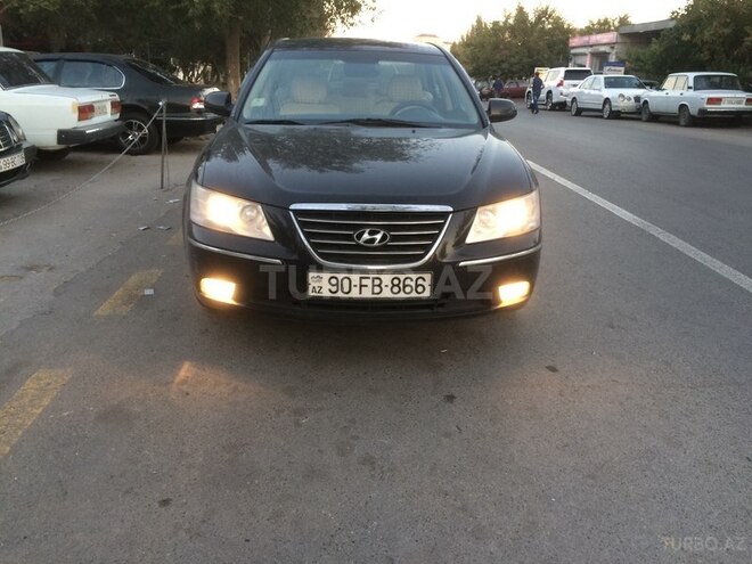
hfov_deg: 61.7
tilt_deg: -19.7
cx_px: 376
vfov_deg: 48.2
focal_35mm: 29
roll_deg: -0.9
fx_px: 630
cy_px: 282
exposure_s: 1/33
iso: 50
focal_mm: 4.15
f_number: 2.2
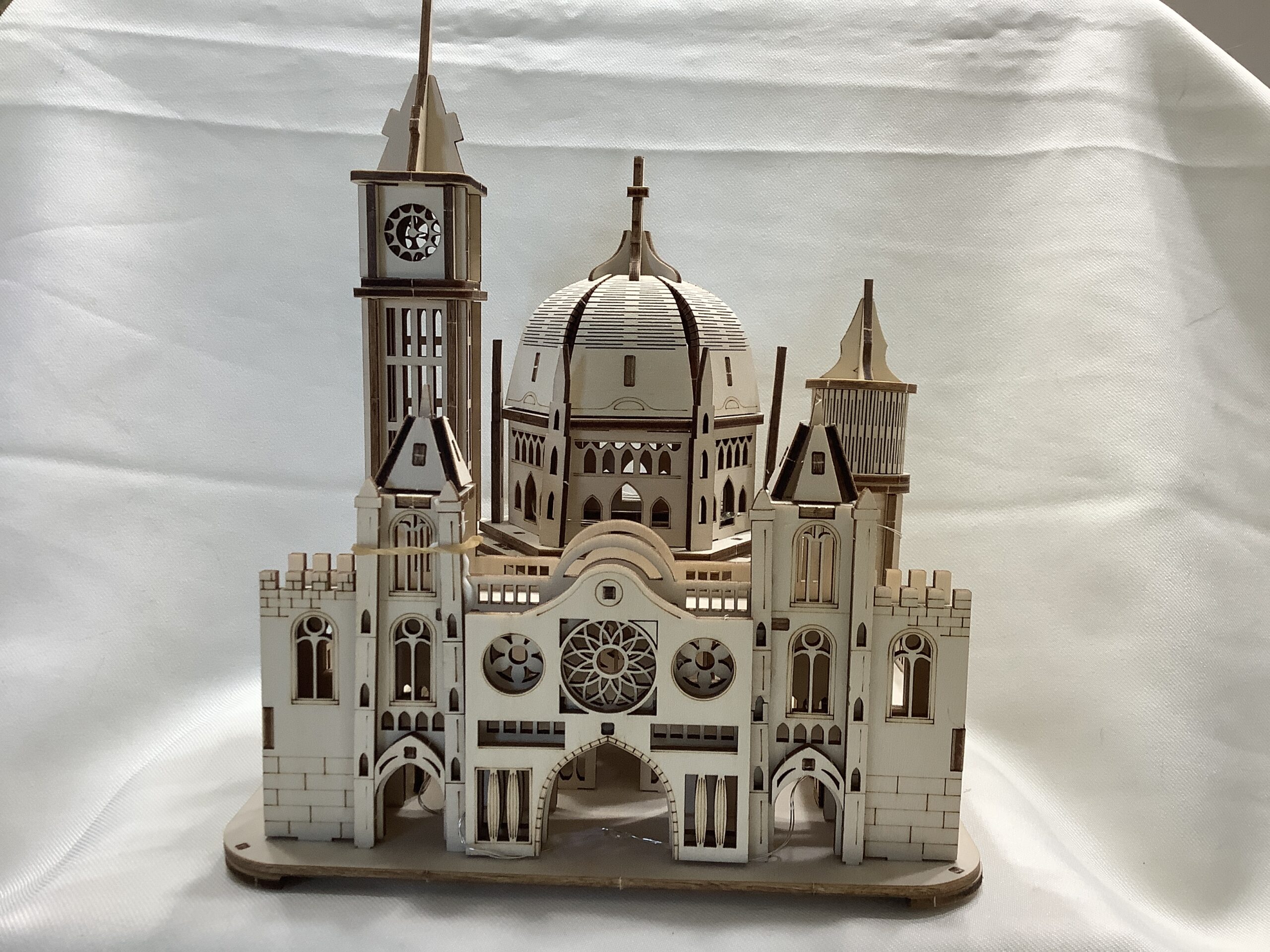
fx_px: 1137
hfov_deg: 58.4
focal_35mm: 31
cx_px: 635
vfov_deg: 45.4
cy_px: 476
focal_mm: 3.3
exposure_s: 1/60
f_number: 2.4
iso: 80
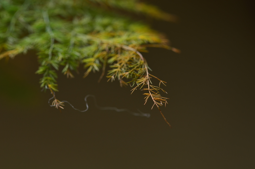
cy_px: 84
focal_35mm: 158
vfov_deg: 8.7
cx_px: 128
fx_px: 1113
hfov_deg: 13.1
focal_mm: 105
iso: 100
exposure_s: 1/50
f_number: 6.3
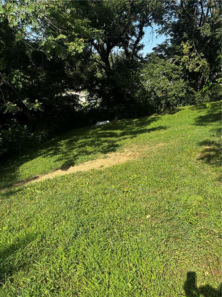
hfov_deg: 53.1
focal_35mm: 26
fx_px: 222
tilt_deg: -15.5
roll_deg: +5.2
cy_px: 148
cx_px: 111
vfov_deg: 67.3
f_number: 1.6
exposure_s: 1/1499
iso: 50
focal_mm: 5.96
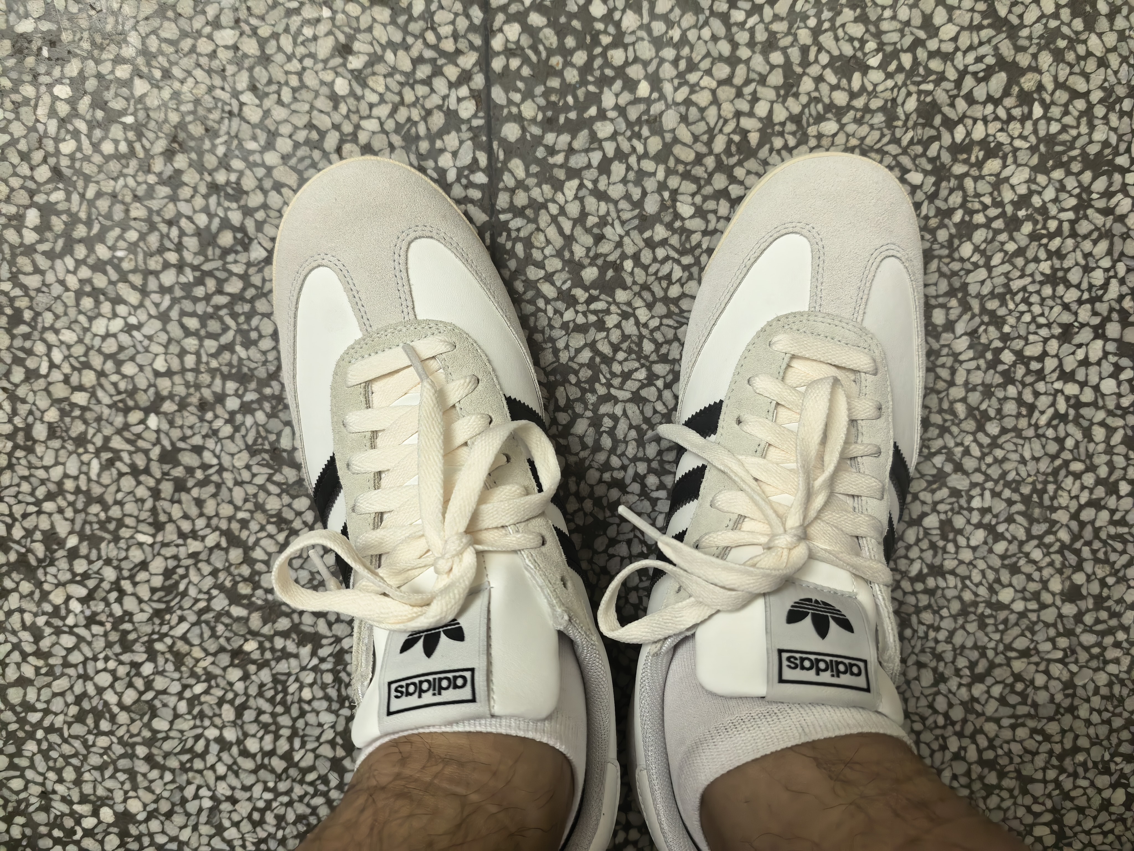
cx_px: 567
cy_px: 426
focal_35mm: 24
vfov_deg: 56.8
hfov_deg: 71.6
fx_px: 786
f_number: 1.4
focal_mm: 5.75
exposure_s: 1/33.3
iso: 320
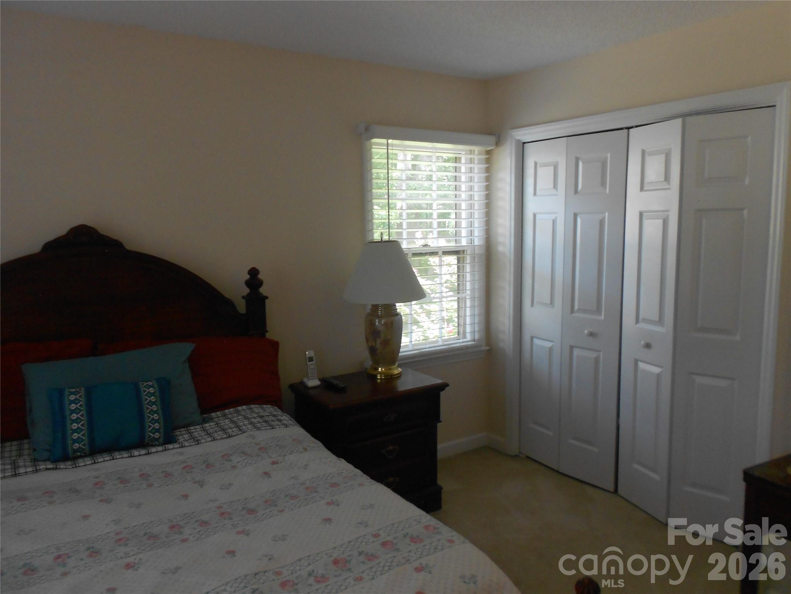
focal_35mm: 26
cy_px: 297
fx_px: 594
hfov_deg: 67.3
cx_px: 396
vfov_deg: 53.1
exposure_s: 1/30
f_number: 3.2
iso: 200
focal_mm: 4.6
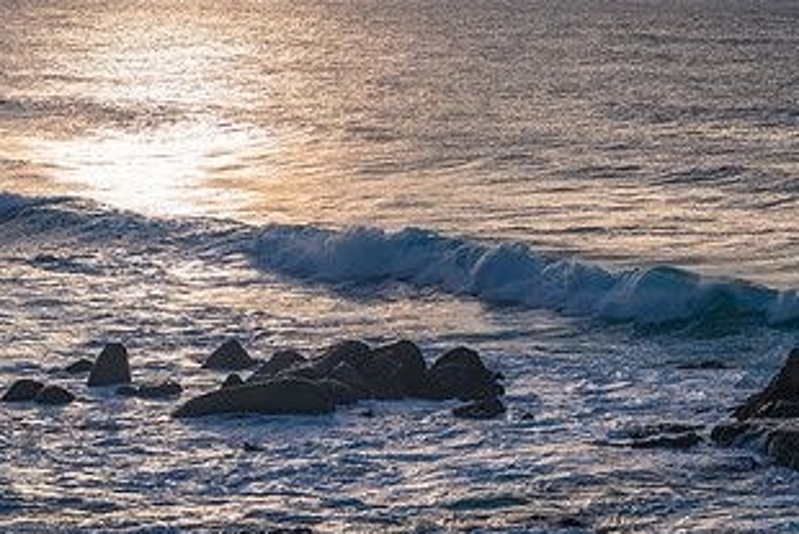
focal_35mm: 131
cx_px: 528
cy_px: 329
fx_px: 2909
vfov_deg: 10.5
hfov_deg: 15.6
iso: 200
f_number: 7.1
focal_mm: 70
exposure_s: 1/1250
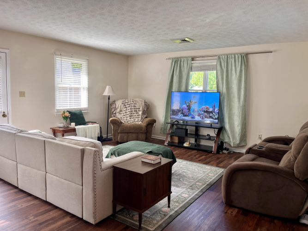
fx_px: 231
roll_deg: -1.7
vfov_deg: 53.0
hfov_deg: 67.3
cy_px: 116
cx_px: 154
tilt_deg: -6.4
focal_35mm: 26
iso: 80
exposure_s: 1/120
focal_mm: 5.1
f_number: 1.6
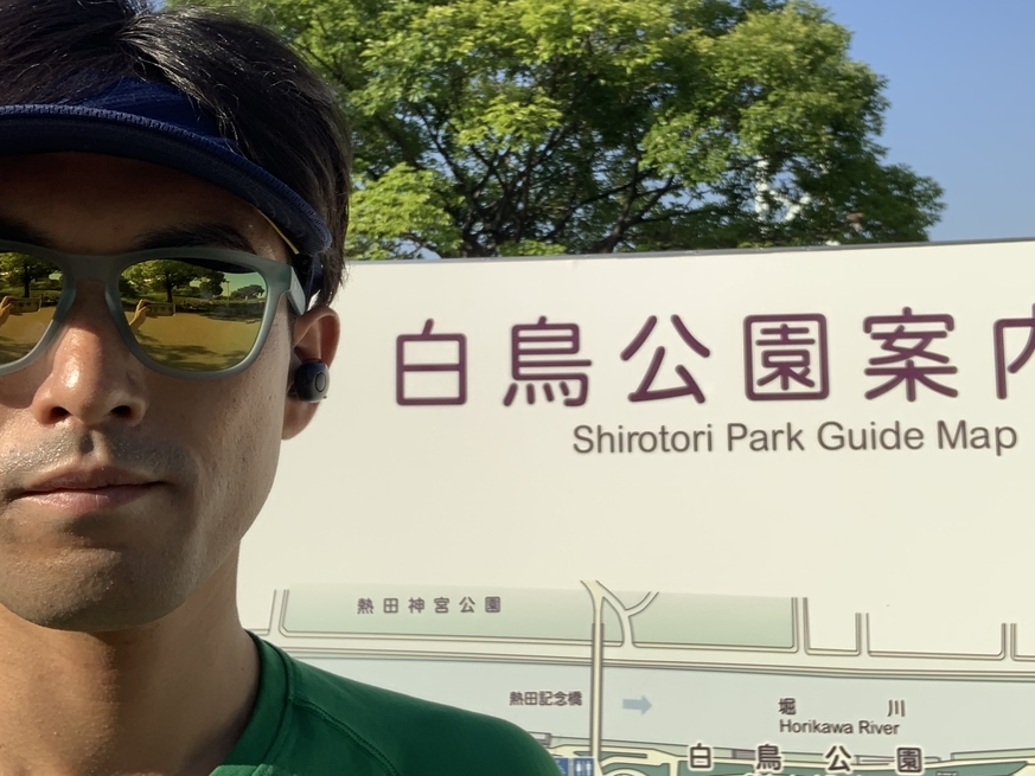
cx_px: 568
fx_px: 1316
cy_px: 314
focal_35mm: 44
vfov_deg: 32.8
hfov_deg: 42.9
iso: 16
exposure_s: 1/673
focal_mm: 2.87
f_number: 2.2
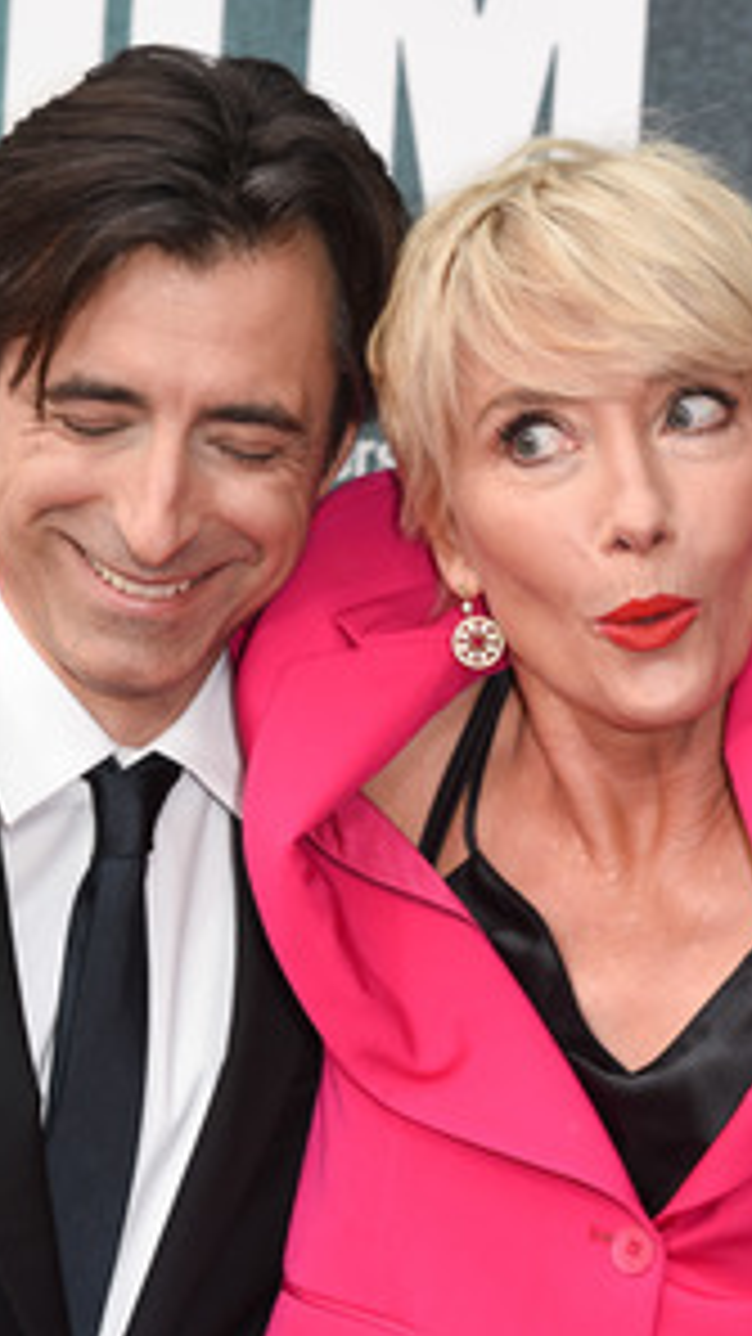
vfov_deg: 10.1
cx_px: 671
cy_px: 666
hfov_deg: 5.7
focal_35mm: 214
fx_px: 7588
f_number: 6.3
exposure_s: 1/250
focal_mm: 135
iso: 400
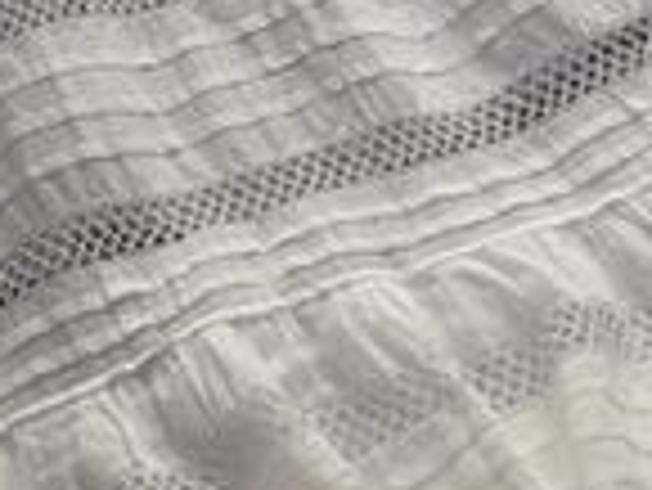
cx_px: 292
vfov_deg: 8.8
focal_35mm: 169
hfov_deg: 11.7
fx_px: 3186
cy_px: 148
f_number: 2.8
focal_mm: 5.8
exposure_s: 1/500
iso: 400
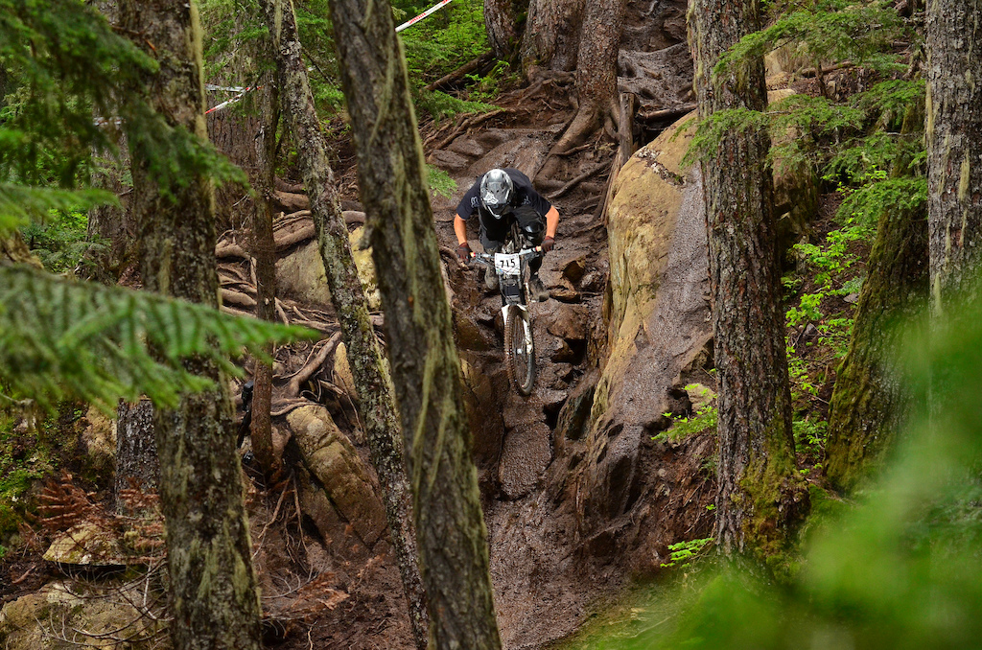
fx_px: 4083
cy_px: 325
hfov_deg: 13.7
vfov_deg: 9.1
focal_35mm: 150
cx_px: 491
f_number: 7.1
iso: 800
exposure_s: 1/320
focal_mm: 100
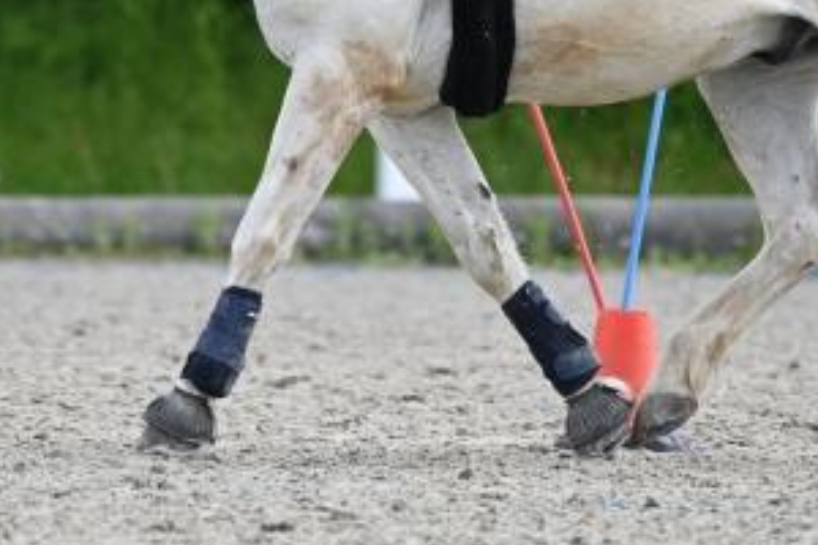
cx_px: 275
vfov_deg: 1.5
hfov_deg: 2.3
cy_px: 3
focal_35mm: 906
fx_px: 20585
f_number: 5.3
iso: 640
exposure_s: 1/1250
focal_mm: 340
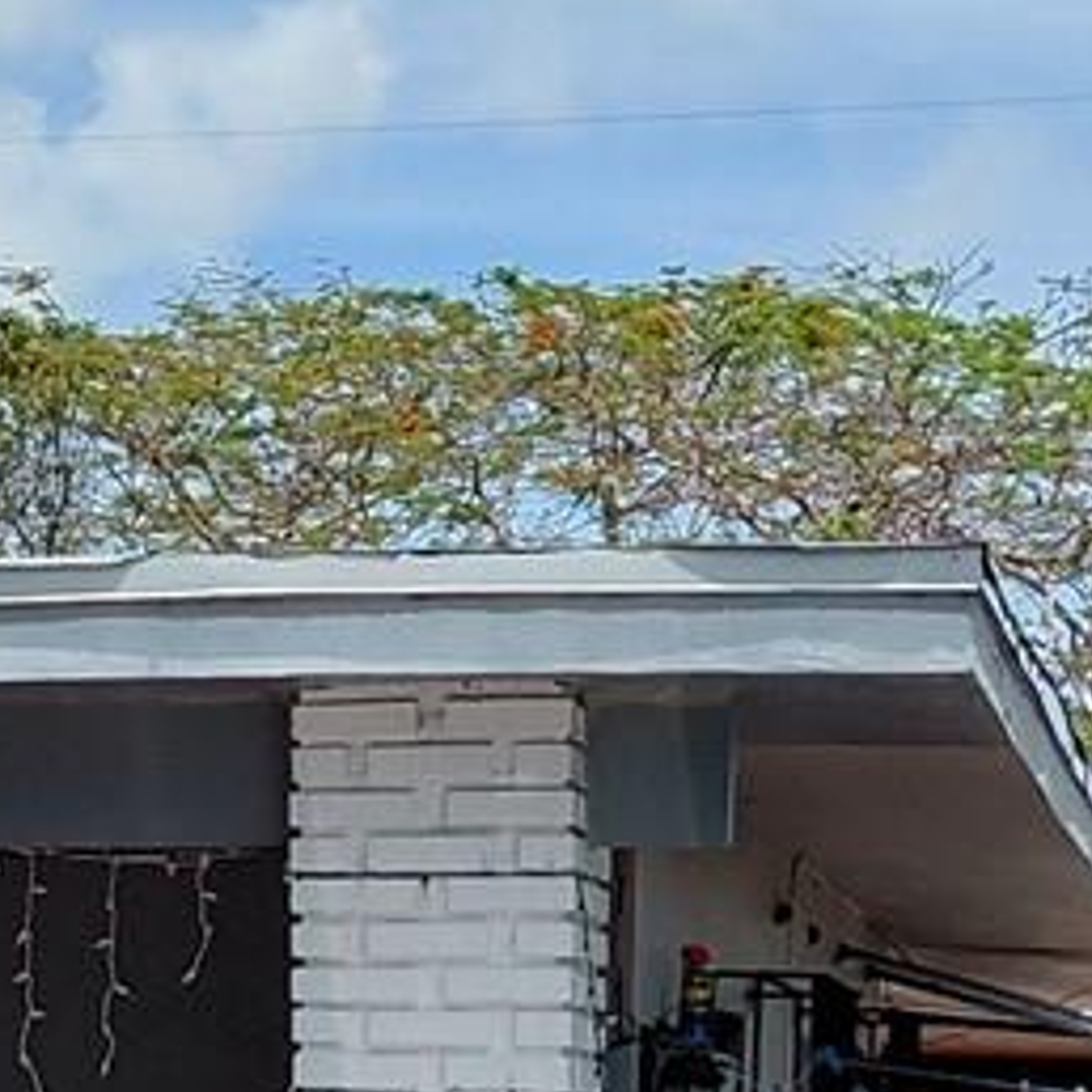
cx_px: -1951
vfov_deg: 12.7
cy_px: 944
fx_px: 4890
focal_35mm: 137
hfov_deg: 10.1
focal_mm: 4.69
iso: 50
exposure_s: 1/3420
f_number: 1.8
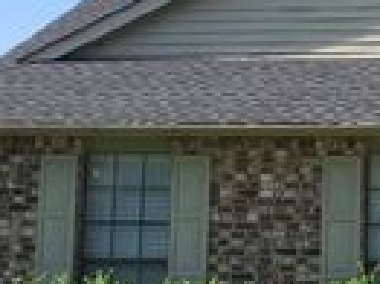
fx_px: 1217
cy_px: 103
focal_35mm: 111
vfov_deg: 13.3
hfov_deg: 16.8
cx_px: 479
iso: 32
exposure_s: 1/1276
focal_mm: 4.15
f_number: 2.2
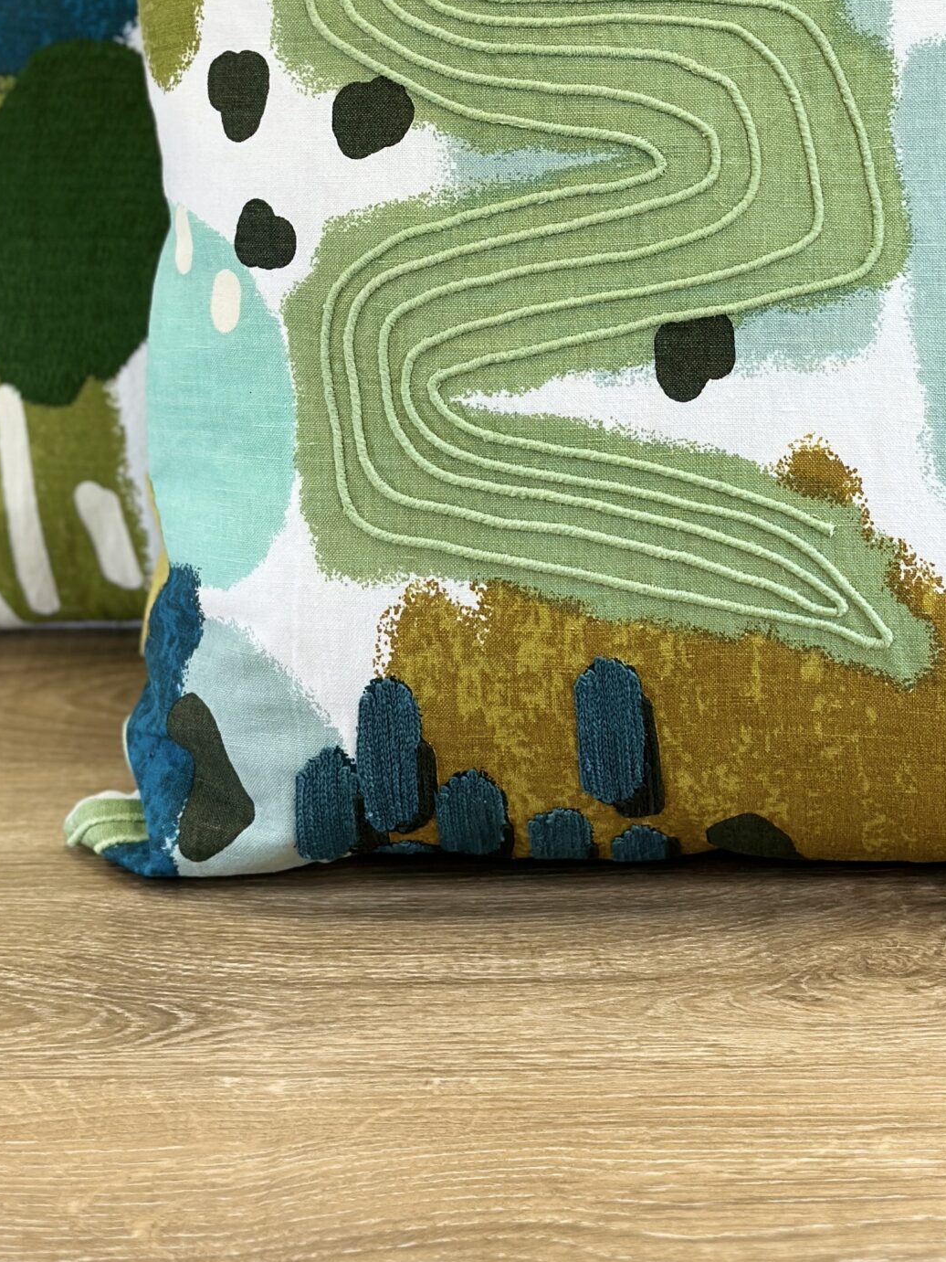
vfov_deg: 21.6
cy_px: 153
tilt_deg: -14.6
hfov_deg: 16.6
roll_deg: +0.8
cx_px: 591
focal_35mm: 89
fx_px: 3242
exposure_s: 1/134
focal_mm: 6.86
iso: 64
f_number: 1.78
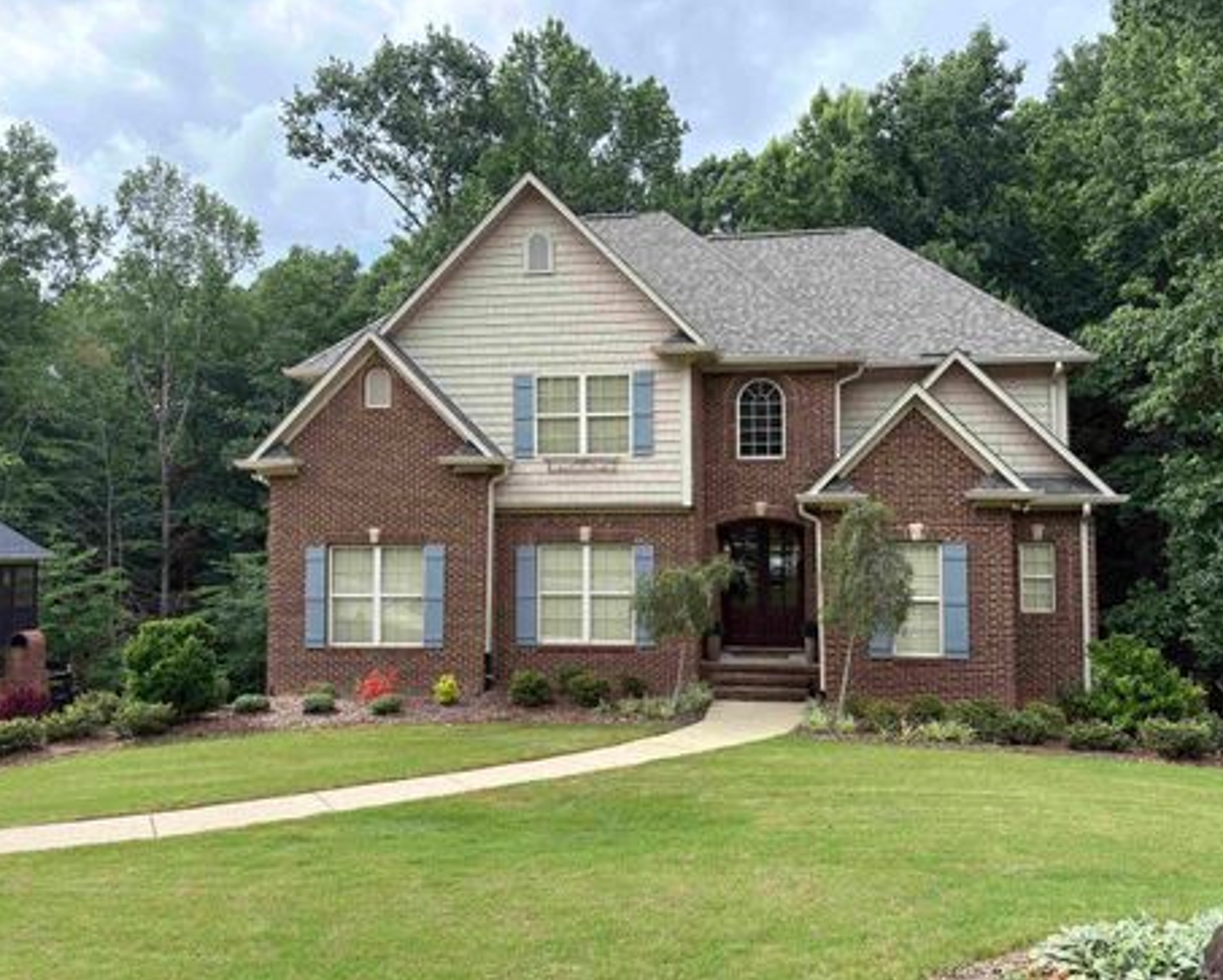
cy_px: 495
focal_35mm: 28
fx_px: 1014
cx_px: 664
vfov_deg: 51.6
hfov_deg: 62.1
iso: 64
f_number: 1.6
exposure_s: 1/1099
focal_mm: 5.96
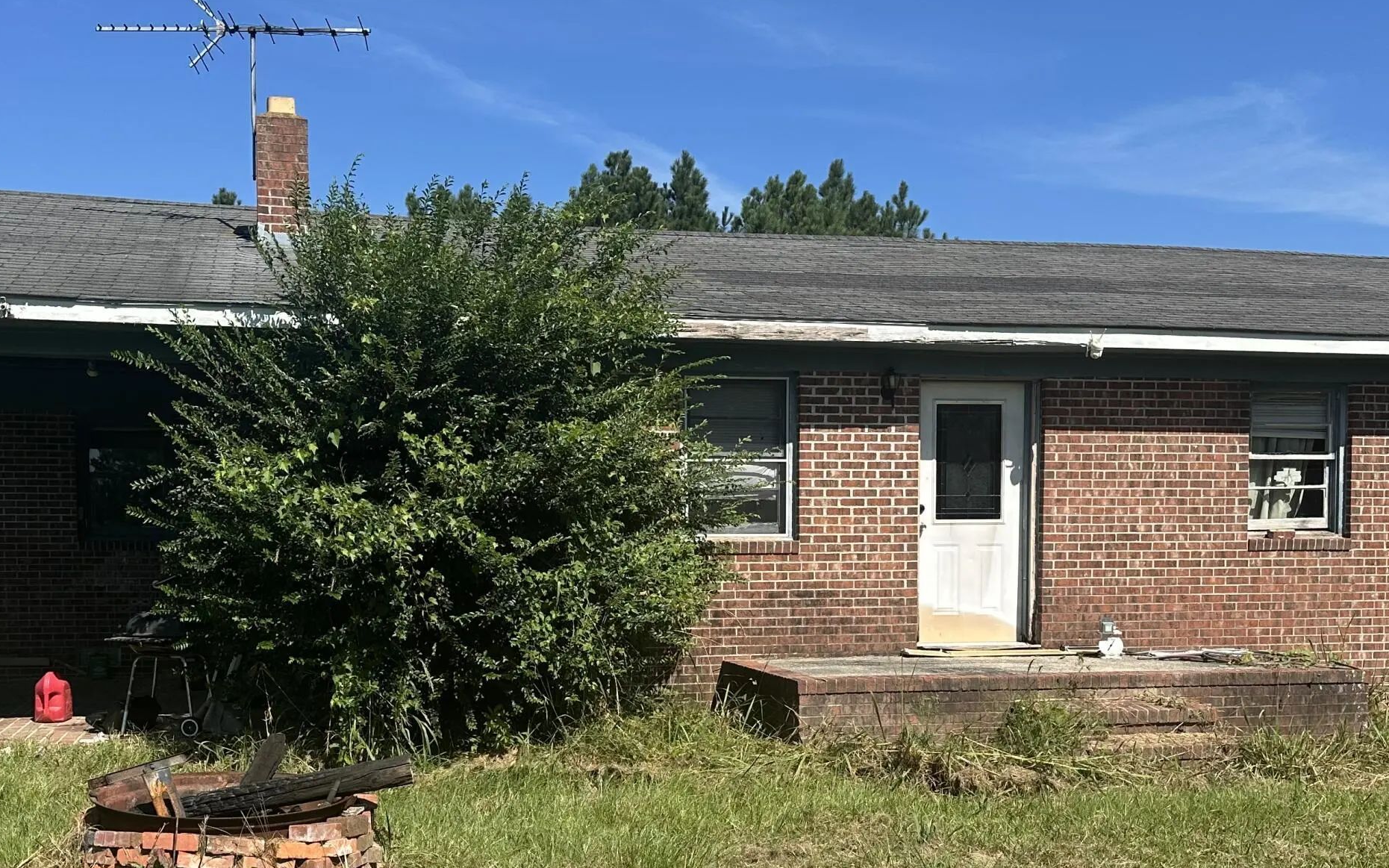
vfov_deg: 30.9
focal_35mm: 41
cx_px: 601
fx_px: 1552
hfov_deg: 48.1
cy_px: 597
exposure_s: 1/3717
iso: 80
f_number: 1.78
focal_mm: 6.86
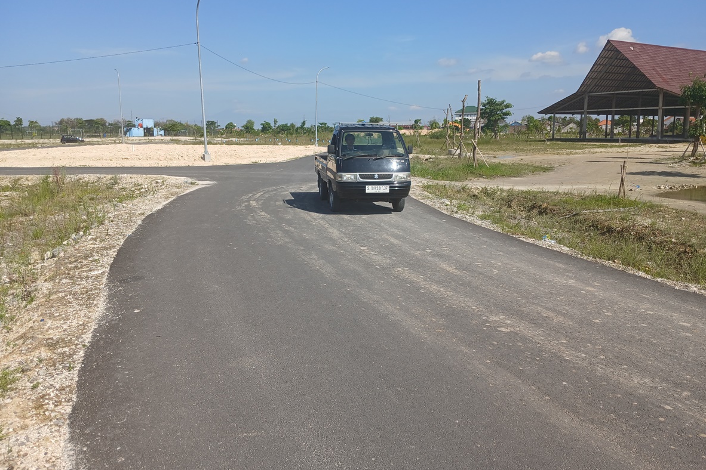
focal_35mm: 28
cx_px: 355
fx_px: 549
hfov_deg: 65.5
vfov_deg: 46.4
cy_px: 215
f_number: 1.8
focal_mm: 3.98
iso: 20
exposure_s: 1/708
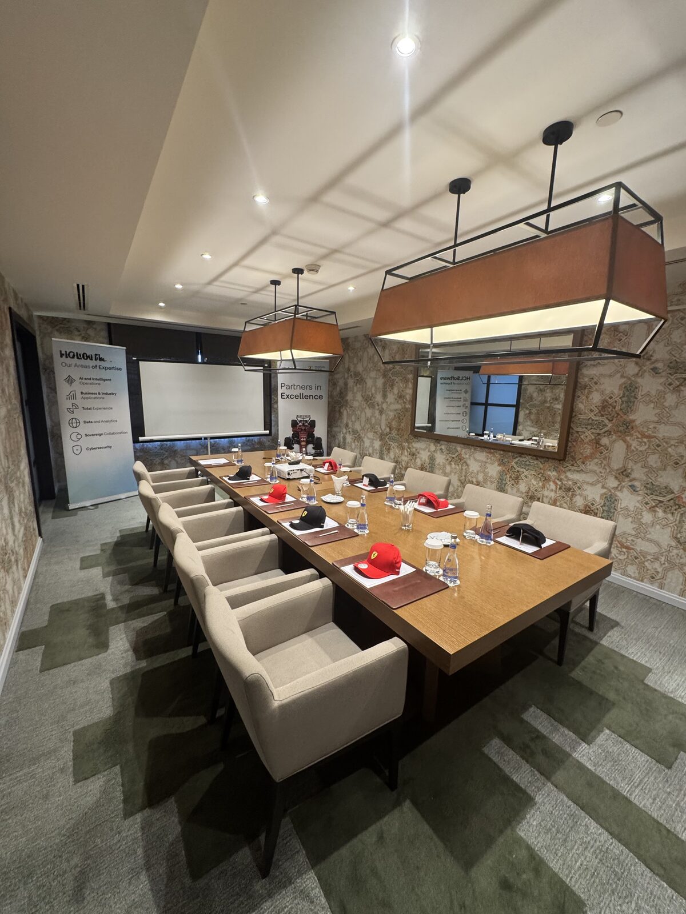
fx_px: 370
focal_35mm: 14
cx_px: 343
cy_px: 457
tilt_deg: -9.8
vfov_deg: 102.1
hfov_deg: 85.7
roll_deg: -1.7
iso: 250
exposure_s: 1/50
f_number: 2.2
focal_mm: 2.22
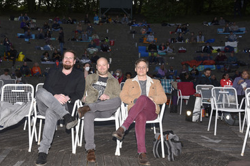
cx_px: 100
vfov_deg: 27.5
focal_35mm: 49
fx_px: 340
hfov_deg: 40.2
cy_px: 69
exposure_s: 1/60
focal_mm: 40
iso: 250
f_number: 6.3
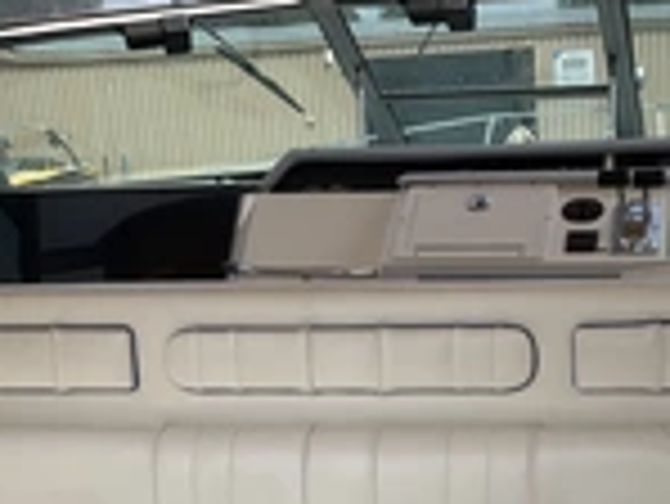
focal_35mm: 78
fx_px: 1511
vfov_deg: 18.5
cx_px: 454
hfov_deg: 24.9
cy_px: 500
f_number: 1.8
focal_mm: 3
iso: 25
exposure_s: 1/2427
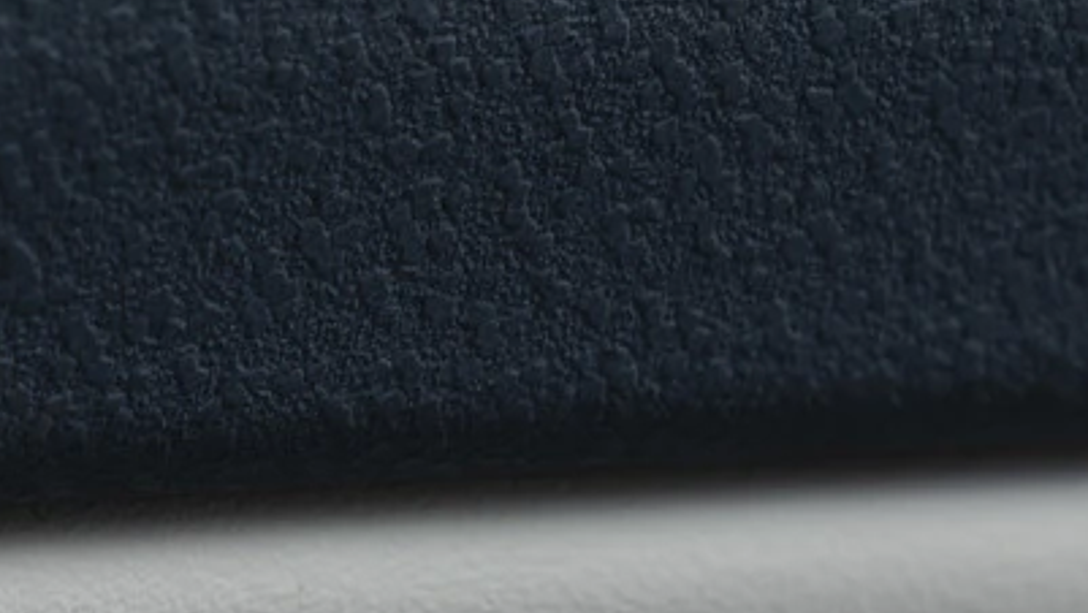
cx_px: -1118
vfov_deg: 1.7
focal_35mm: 709
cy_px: 1337
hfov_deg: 3.0
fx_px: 20464
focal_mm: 110
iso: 100
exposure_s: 1/1.25
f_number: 8
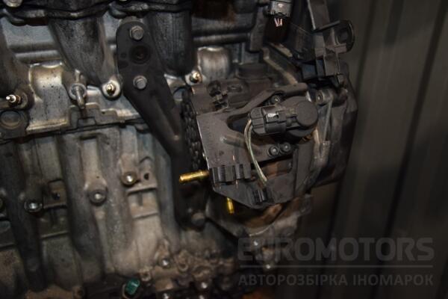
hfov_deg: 51.3
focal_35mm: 38
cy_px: 150
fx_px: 467
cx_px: 224
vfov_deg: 35.5
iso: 800
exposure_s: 1/60
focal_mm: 25
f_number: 5
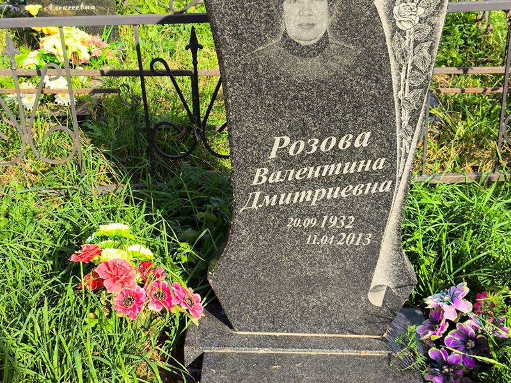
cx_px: 256
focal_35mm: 50
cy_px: 192
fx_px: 738
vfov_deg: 29.1
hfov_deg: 38.2
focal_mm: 4.71
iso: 50
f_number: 1.7
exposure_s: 1/676
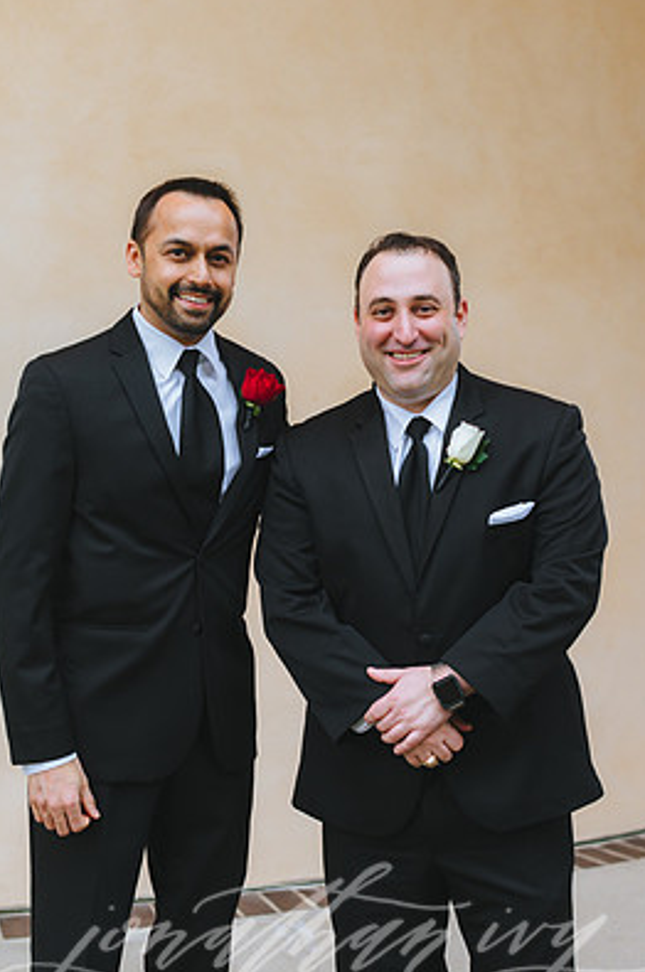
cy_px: 482
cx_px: 319
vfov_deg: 35.1
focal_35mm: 57
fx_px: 1537
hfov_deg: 23.7
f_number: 2.8
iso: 1000
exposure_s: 1/160
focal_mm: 50
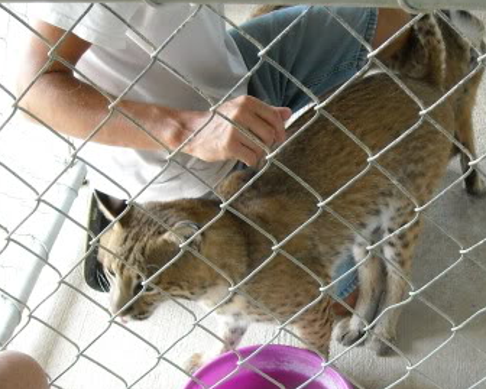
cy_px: 234
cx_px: 331
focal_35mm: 65
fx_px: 935
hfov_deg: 28.9
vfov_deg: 23.5
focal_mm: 5.7
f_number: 2.8
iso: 208
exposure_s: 1/60
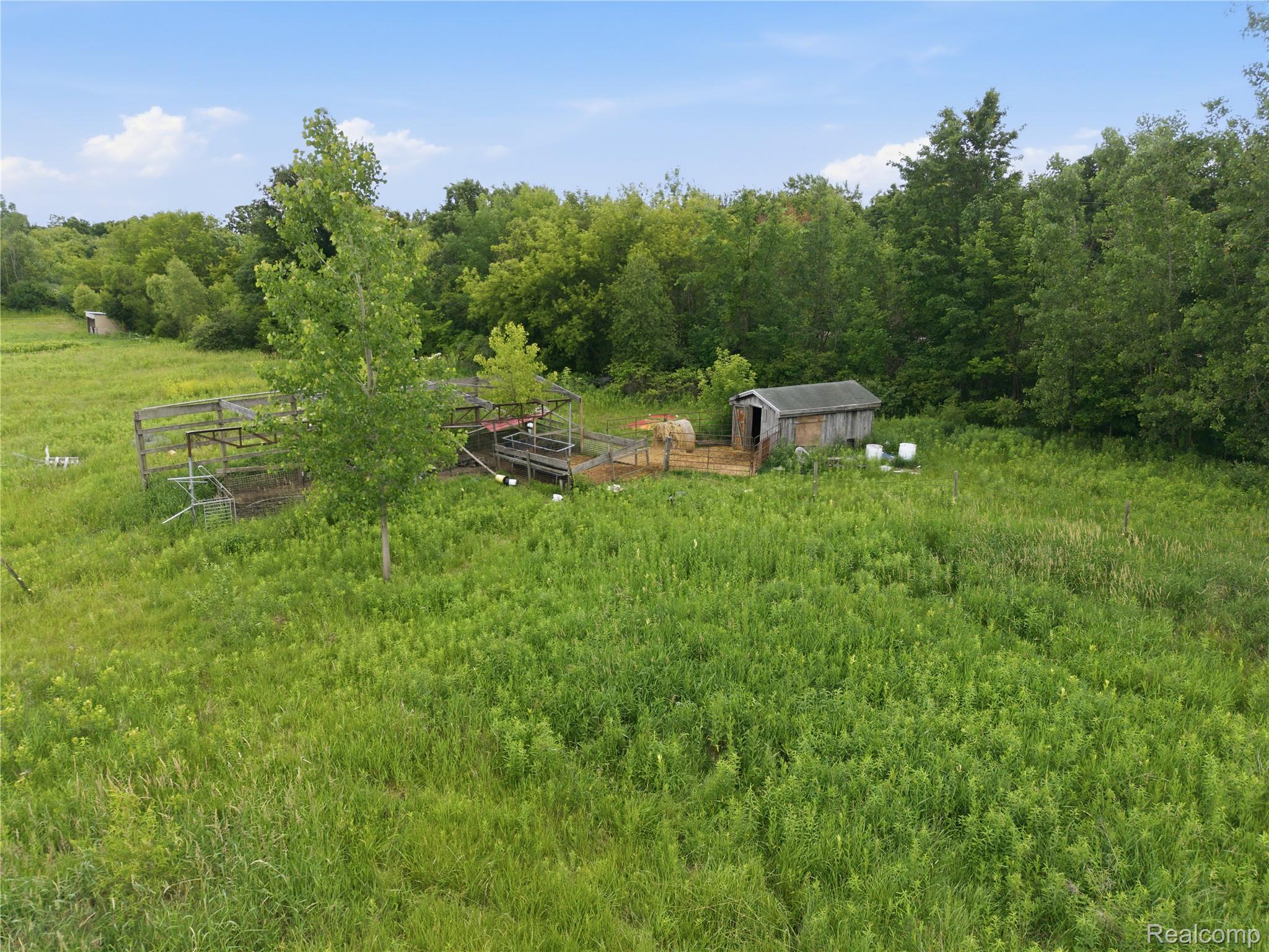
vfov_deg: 56.8
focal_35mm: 24
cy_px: 476
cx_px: 634
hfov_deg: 71.6
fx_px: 880
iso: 200
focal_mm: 8.7
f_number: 1.8
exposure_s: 1/1600
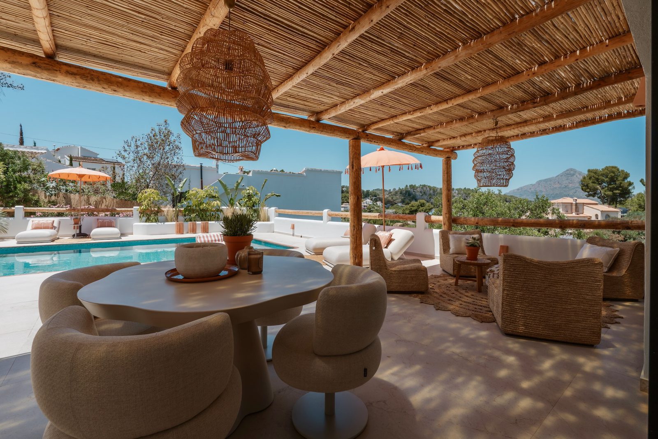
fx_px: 302
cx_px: 329
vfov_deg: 72.1
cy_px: 220
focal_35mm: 16
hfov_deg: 95.0
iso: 64
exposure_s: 1/100
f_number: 13
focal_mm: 16.5
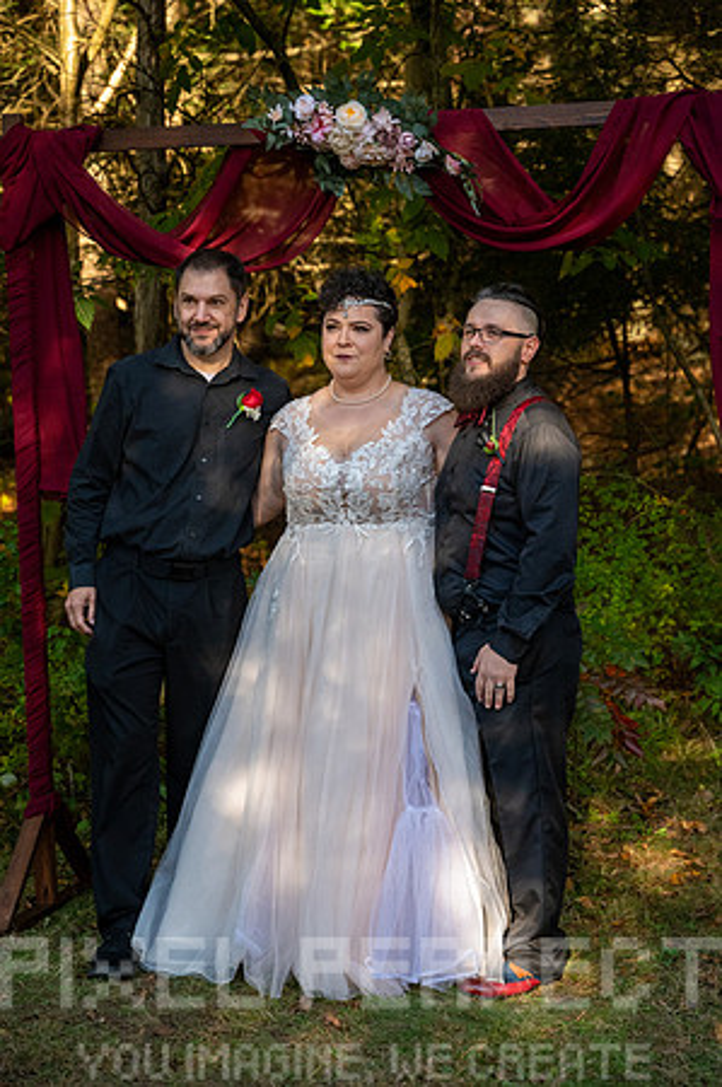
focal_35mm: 66
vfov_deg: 30.5
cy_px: 544
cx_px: 361
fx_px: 1990
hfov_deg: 20.6
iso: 6400
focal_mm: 66
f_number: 4
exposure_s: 1/4000
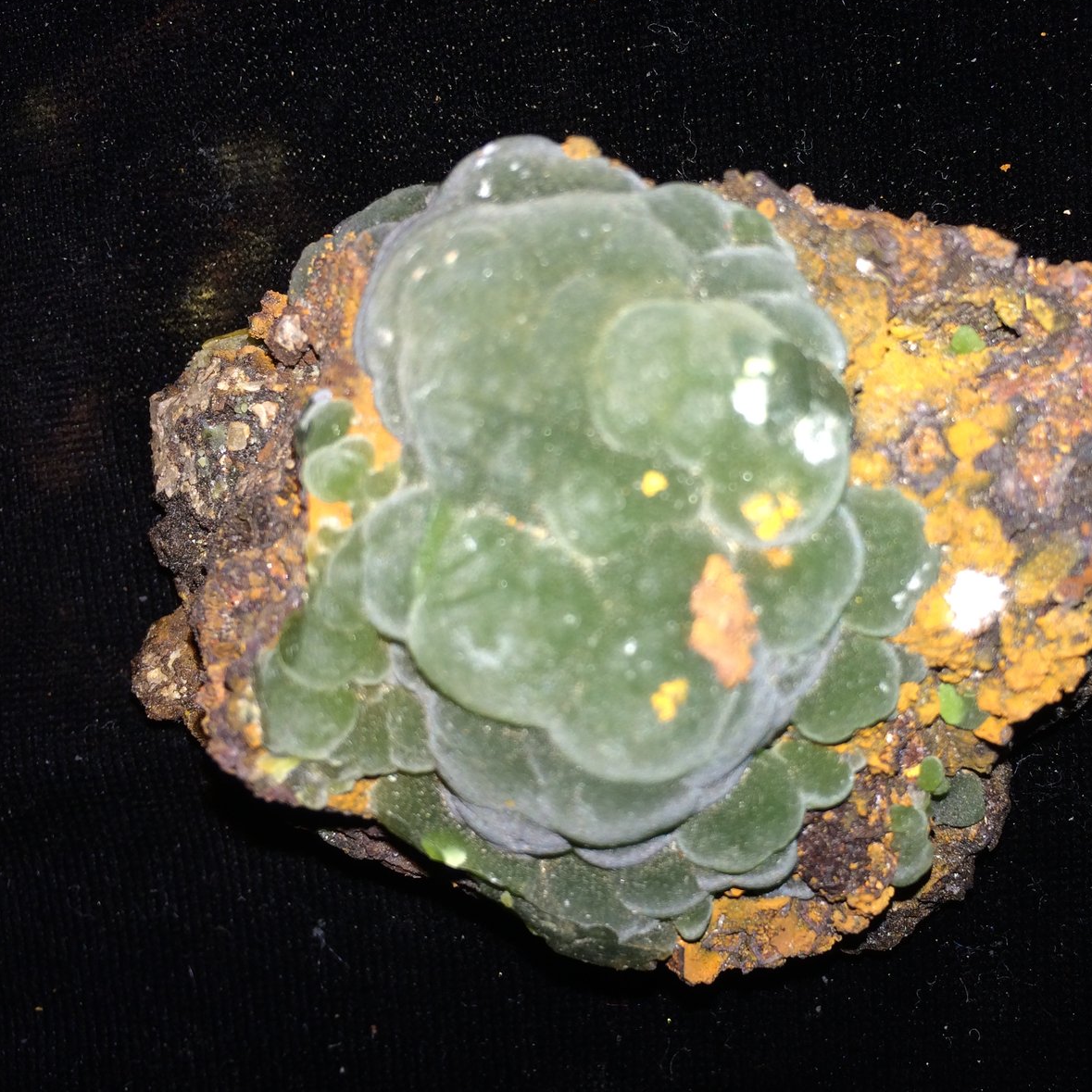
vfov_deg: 46.0
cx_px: 694
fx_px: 1285
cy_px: 544
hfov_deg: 45.6
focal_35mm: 36
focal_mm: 4.12
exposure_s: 1/160
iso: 32
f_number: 2.2
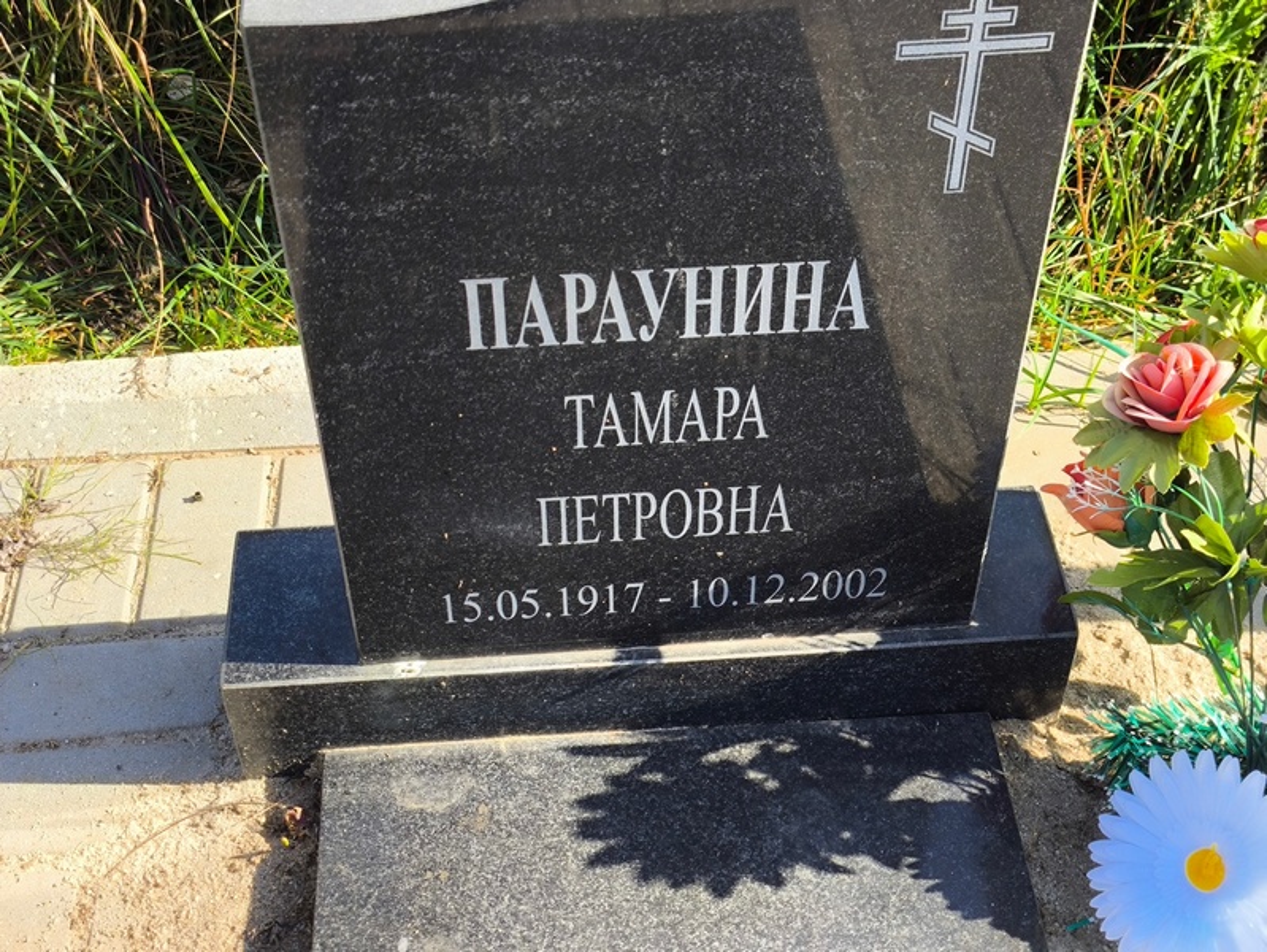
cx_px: 634
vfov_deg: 29.1
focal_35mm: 50
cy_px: 476
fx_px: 1831
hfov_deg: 38.2
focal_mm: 4.71
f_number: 1.7
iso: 50
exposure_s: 1/550
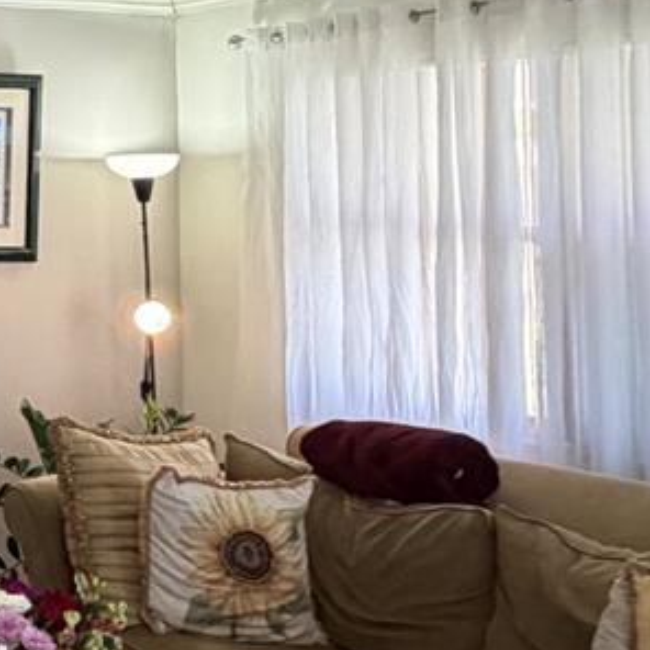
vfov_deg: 25.3
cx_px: -470
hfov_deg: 19.9
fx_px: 1423
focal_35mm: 67
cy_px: 130
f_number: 2.2
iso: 320
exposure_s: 1/120
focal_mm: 2.22
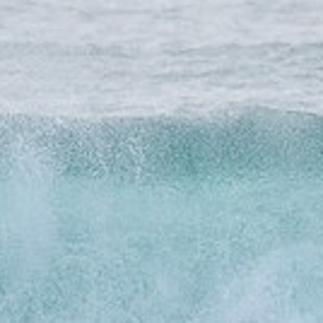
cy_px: 366
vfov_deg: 0.8
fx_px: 23763
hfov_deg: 0.8
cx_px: 348
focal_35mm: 2251
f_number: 5.6
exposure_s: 1/2000
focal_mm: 500
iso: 500
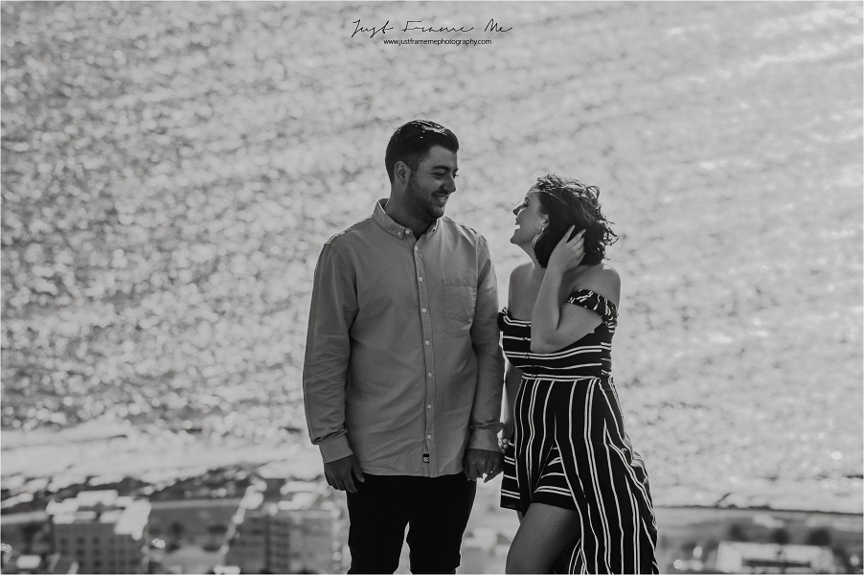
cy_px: 288
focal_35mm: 202
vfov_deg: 6.8
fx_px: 4856
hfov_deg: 10.2
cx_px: 432
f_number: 7.1
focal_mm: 135
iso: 160
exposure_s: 1/2000
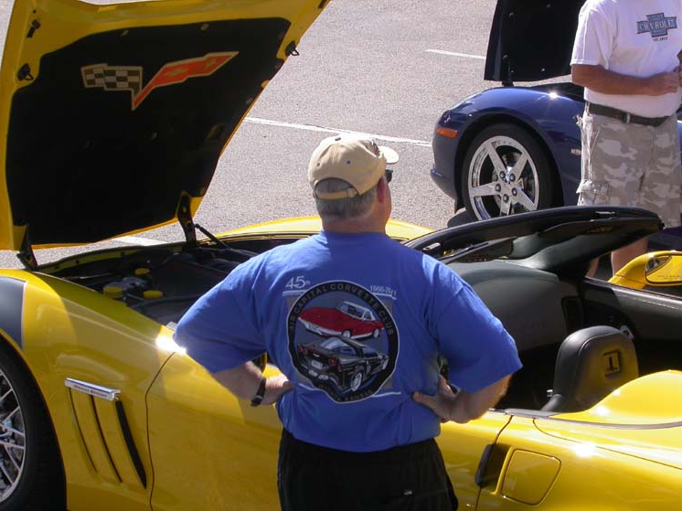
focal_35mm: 118
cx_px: 357
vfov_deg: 12.5
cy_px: 273
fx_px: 2324
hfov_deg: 16.7
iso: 100
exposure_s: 1/364
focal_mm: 22.8
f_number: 6
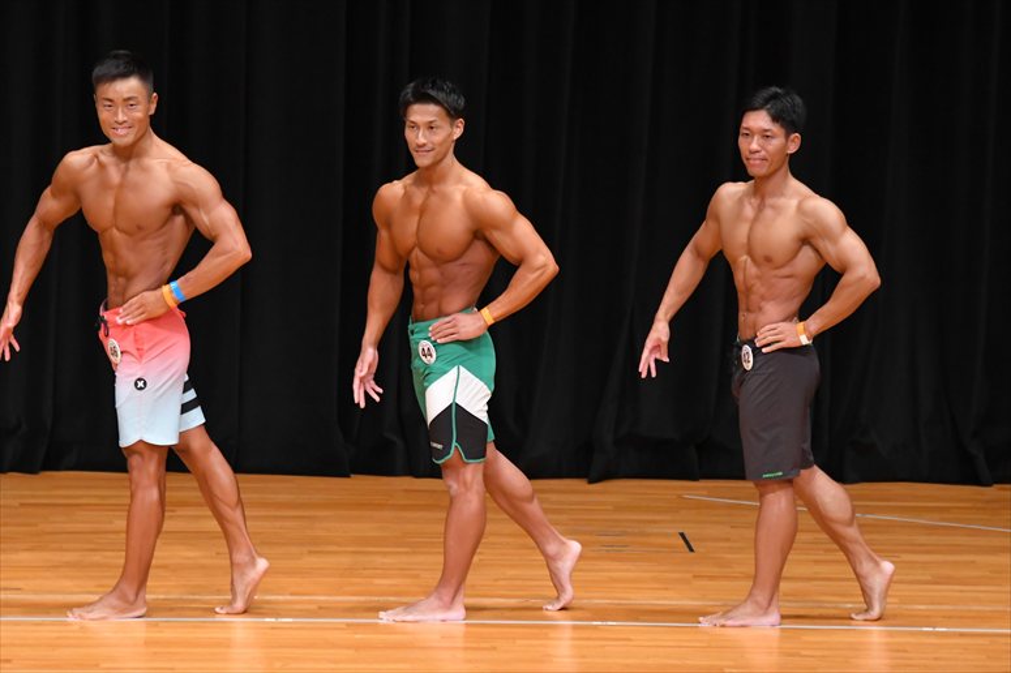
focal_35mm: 285
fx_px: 8000
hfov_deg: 7.2
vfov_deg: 4.8
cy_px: 336
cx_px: 506
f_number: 5.6
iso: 4000
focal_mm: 190
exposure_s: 1/400
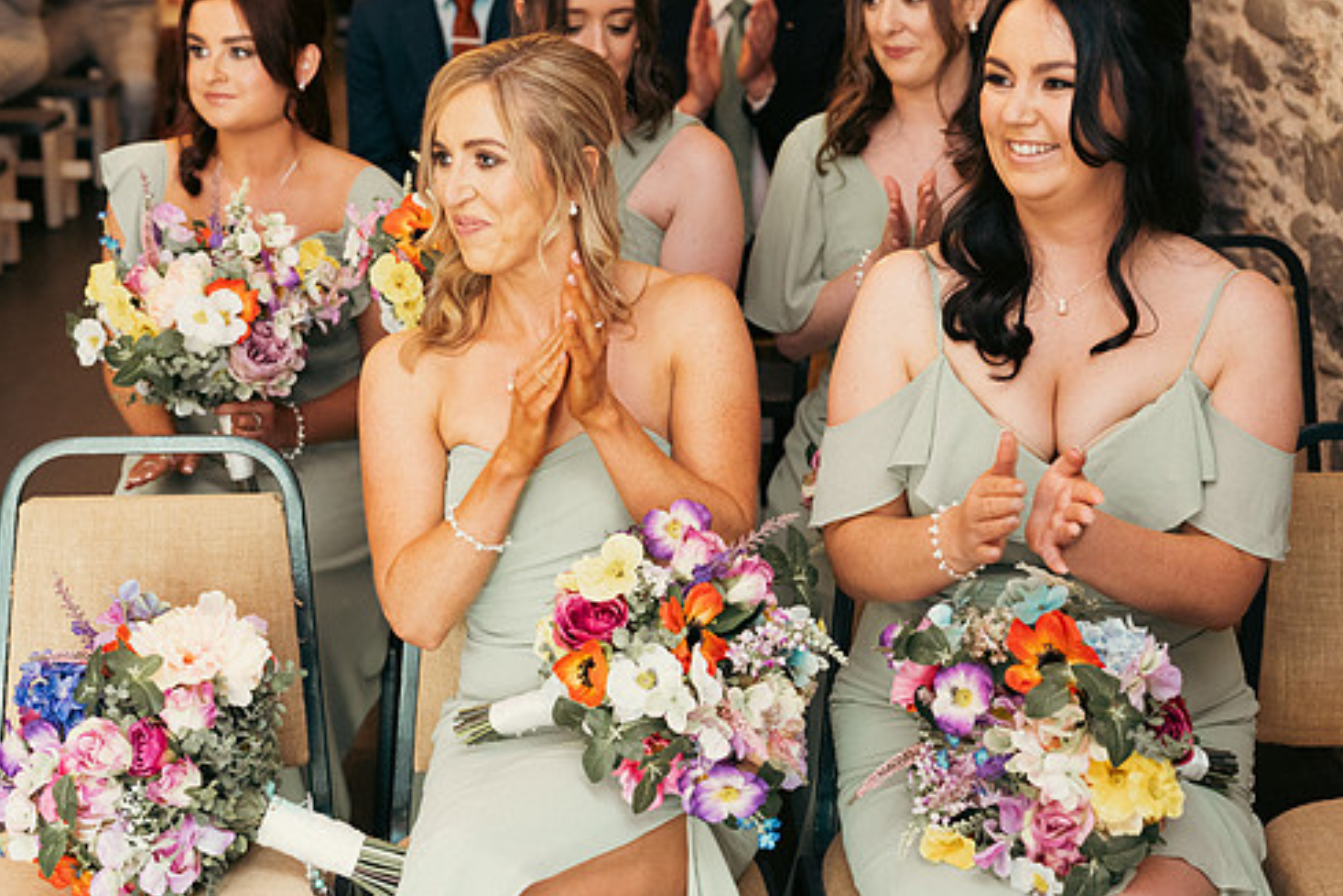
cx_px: 585
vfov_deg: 23.8
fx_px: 2126
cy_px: 378
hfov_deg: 35.0
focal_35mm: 57
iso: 2500
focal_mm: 48
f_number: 3.5
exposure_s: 1/160
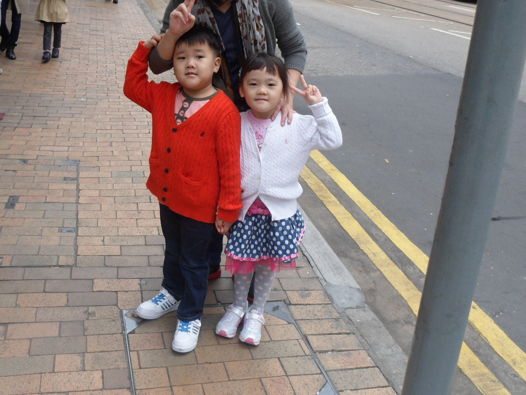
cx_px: 199
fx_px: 593
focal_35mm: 39
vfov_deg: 36.4
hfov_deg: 47.5
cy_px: 128
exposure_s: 1/45
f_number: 3.3
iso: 80
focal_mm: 4.9
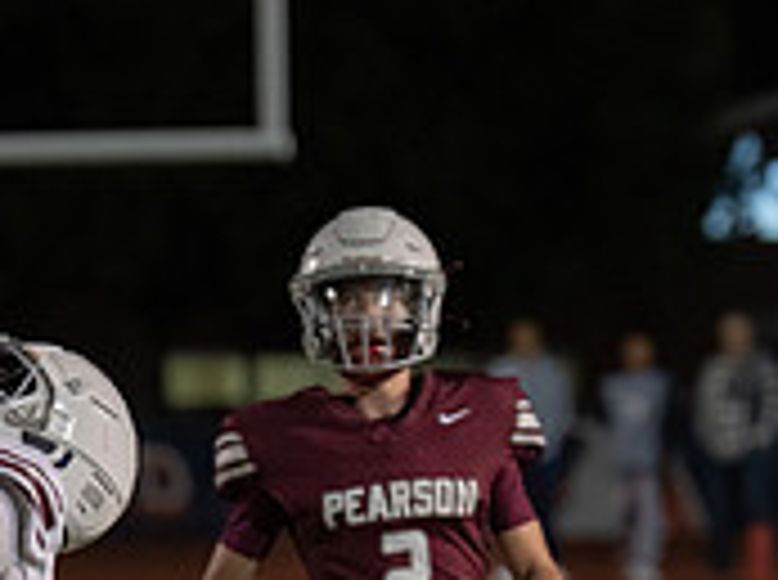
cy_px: 496
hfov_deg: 4.2
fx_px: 10676
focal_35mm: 476
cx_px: 217
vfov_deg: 3.1
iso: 1600
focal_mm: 121
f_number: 2.8
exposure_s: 1/1000
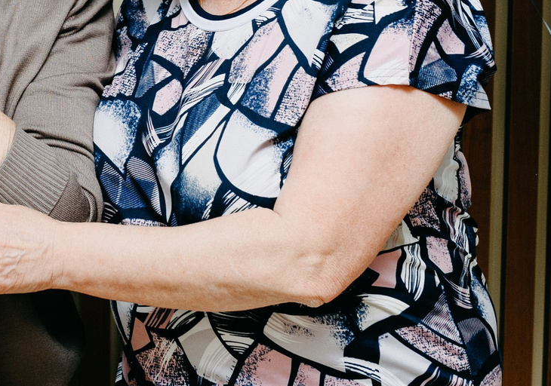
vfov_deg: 10.6
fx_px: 2038
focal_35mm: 131
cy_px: -78
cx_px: -61
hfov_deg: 15.0
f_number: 4
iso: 200
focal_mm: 35
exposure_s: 1/160
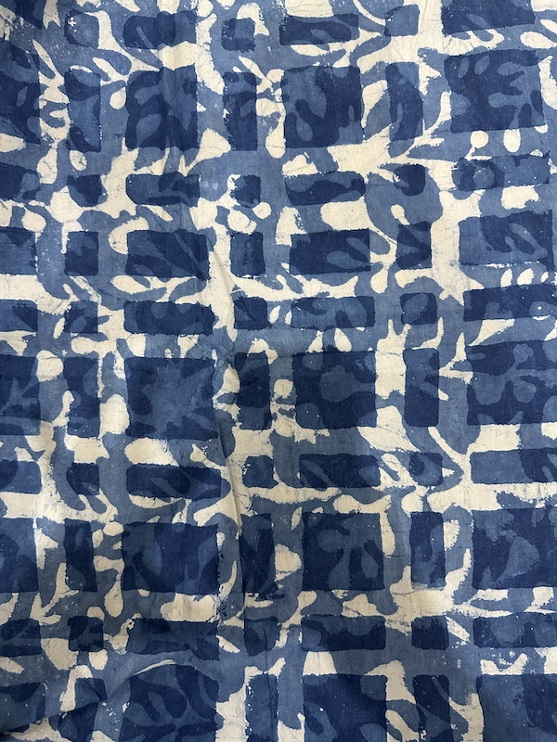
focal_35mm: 24
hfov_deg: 56.8
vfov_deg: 71.6
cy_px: 371
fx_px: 515
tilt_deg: -86.9
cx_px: 278
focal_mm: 6.86
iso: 500
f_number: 1.78
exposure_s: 1/60
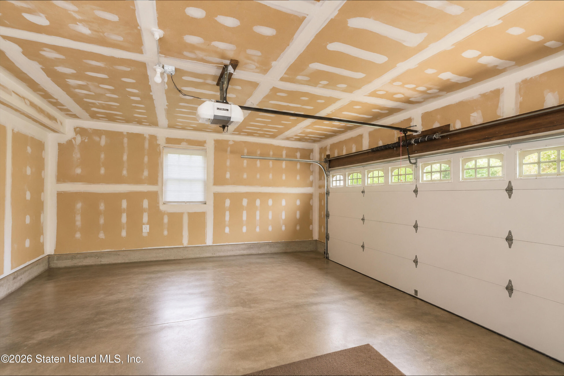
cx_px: 282
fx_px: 251
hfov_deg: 96.7
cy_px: 188
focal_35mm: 16
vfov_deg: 73.8
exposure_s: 1/5
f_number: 4
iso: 64
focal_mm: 16
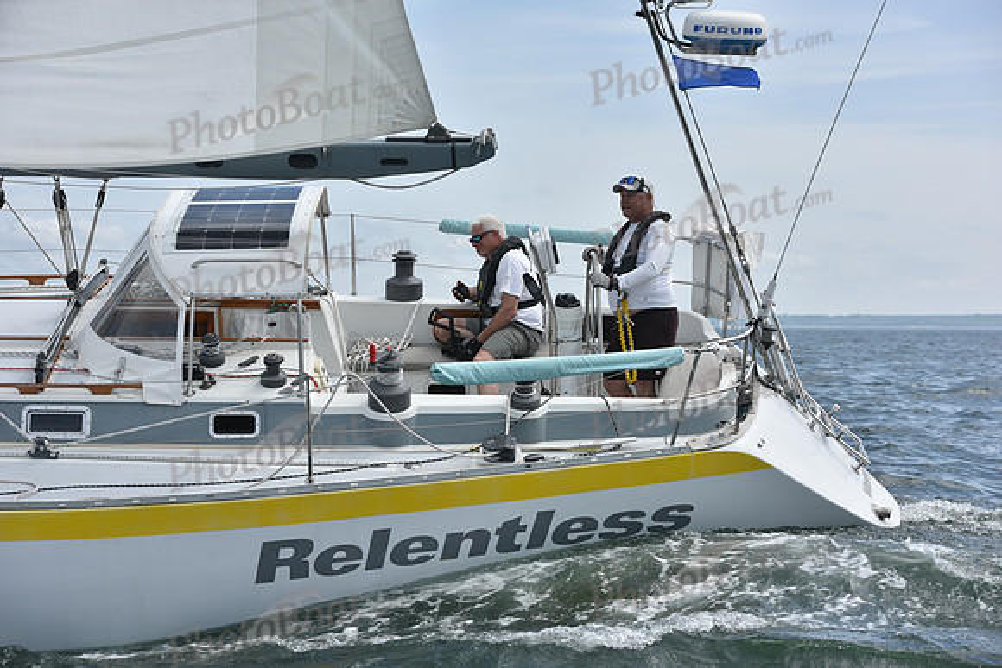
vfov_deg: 19.5
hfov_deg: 28.8
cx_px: 501
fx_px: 1949
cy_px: 334
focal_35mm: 70
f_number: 6.3
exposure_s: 1/1250
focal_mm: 70
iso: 200
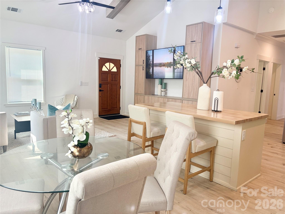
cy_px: 107
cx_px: 142
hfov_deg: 67.3
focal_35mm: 26
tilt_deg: -5.6
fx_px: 214
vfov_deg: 53.1
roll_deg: -1.5
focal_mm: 5.96
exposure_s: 1/122
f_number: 1.6
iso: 64
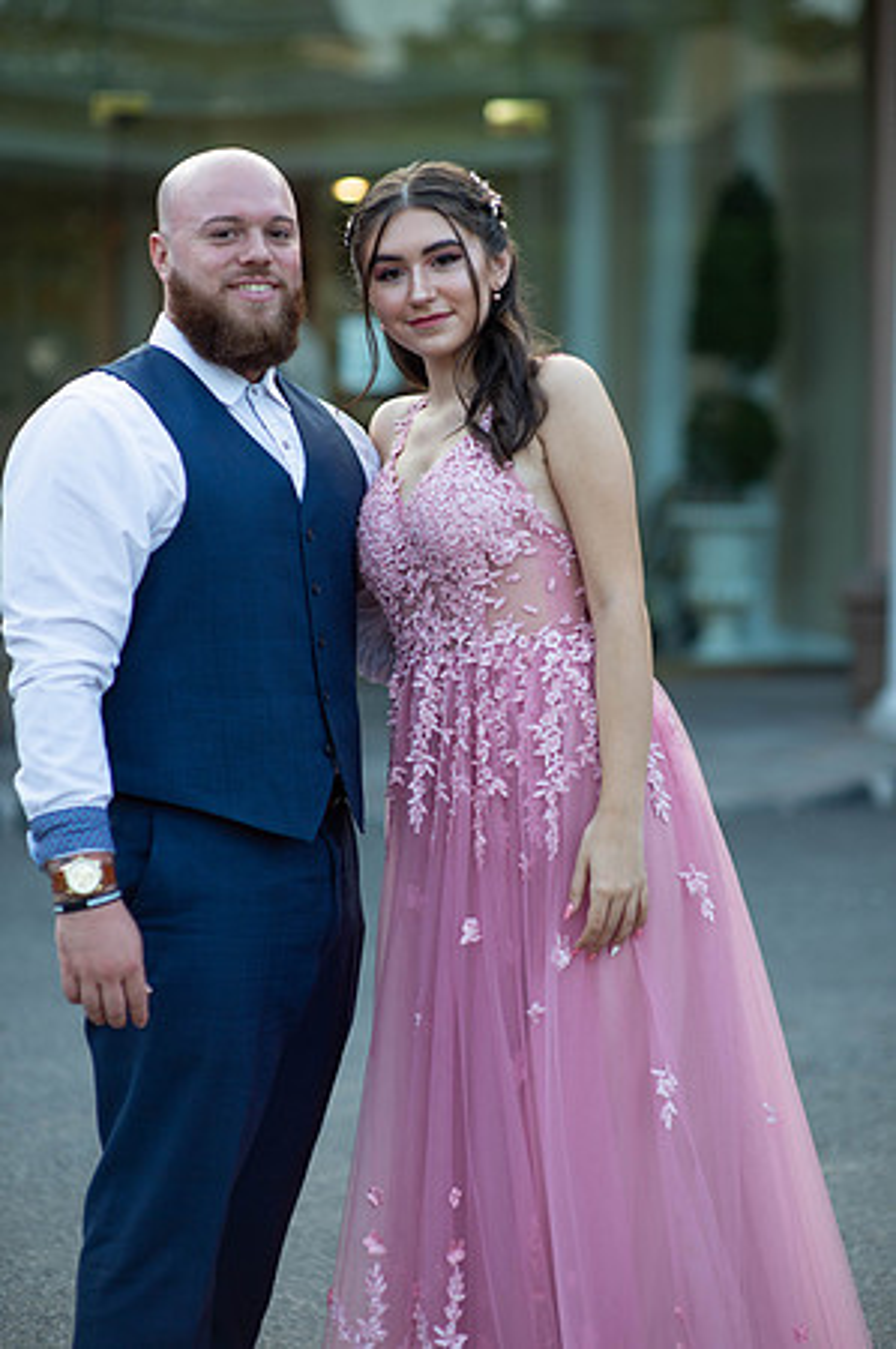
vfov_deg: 23.9
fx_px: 3180
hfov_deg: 16.0
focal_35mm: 85
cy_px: 674
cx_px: 448
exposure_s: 1/800
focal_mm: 85
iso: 250
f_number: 2
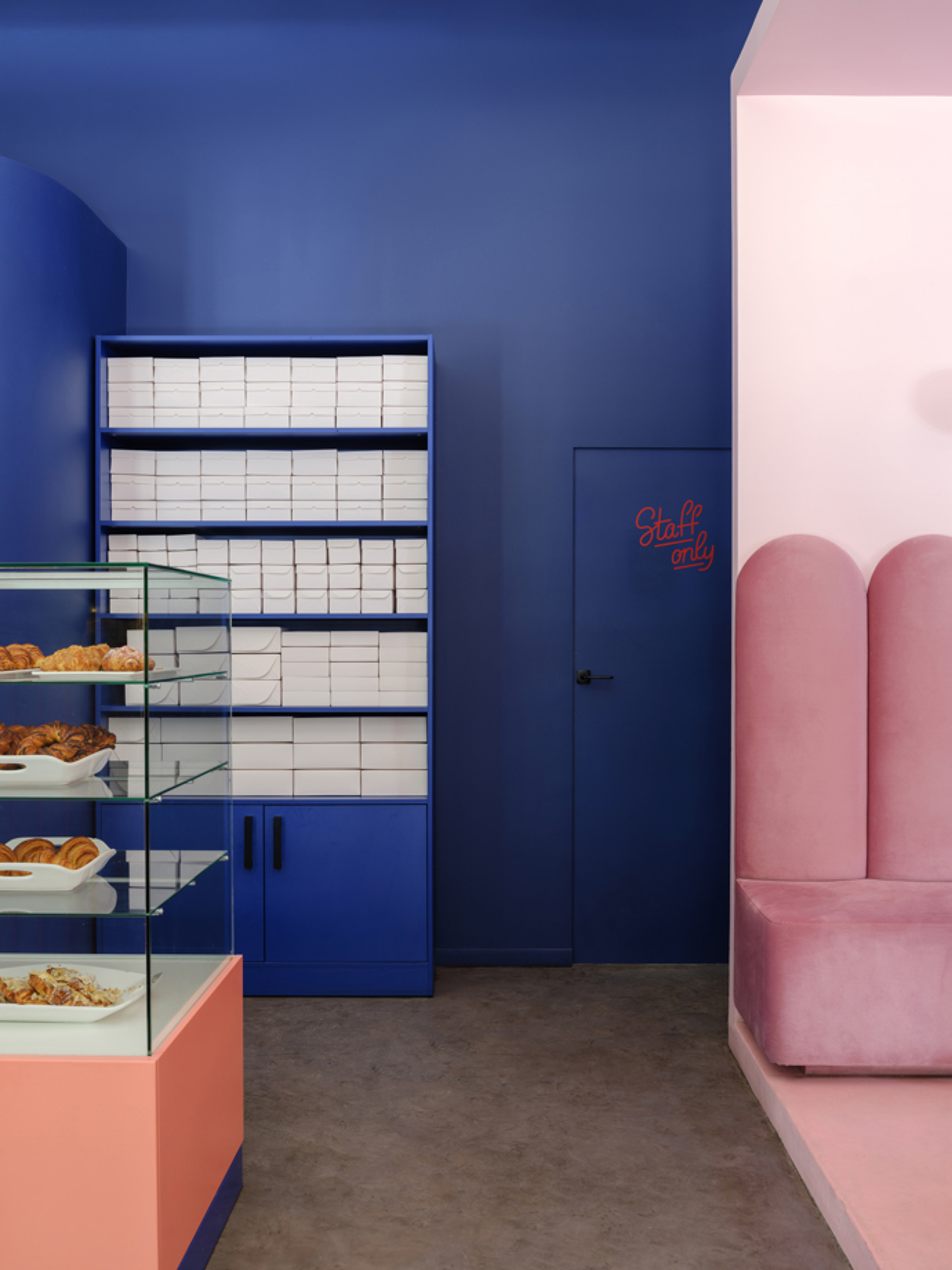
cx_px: 476
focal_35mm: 34
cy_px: 635
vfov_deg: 54.0
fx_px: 1247
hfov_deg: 41.8
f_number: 11
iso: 100
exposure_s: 3
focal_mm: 43.3
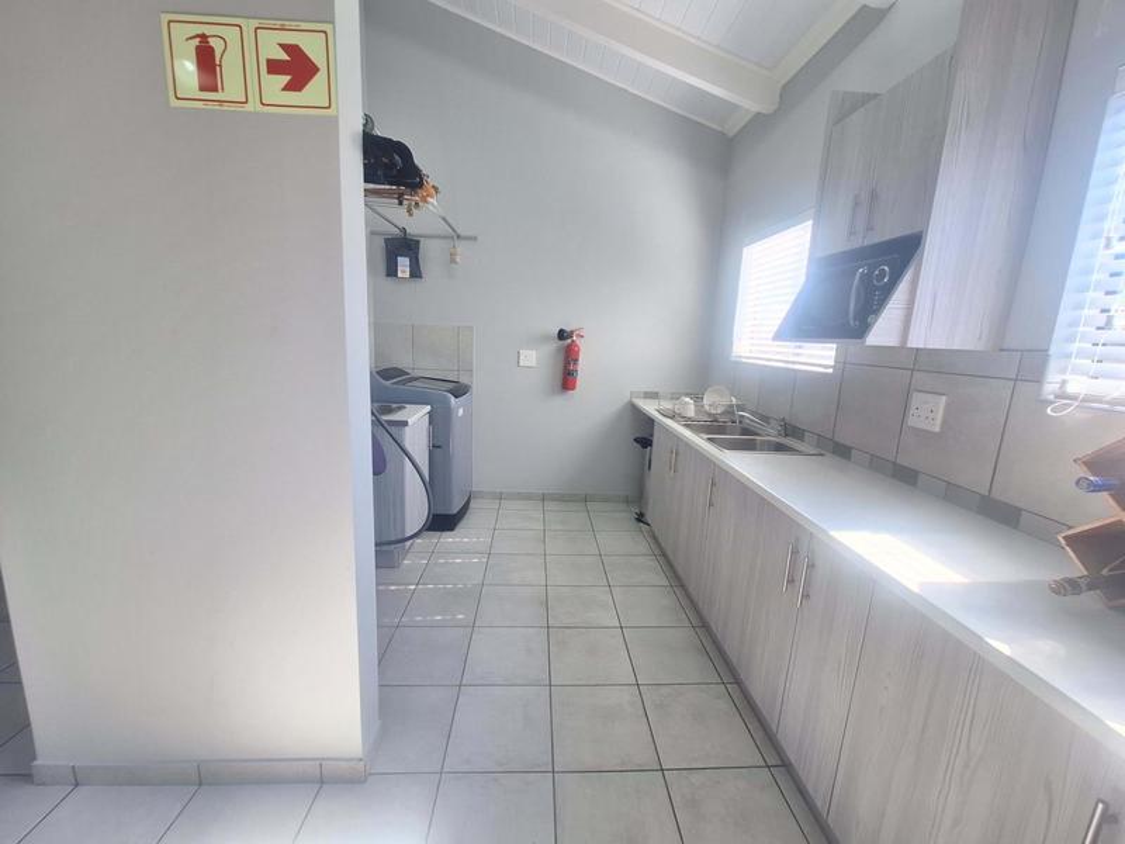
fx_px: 422
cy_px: 422
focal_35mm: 13
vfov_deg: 89.9
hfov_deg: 106.2
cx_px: 562
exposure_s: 1/100
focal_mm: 1.74
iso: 64
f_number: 2.2
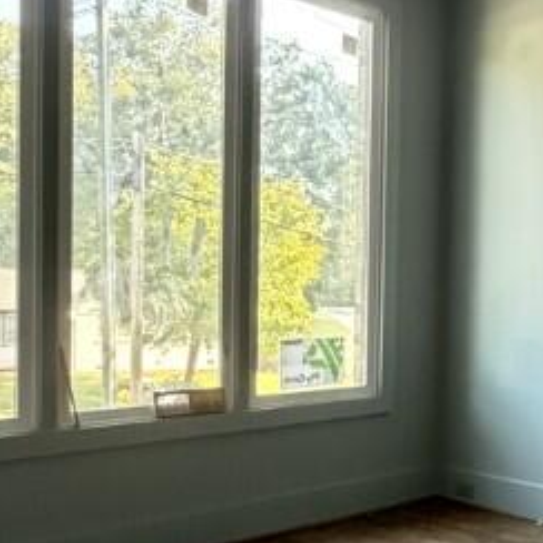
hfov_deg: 30.1
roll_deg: -1.1
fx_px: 923
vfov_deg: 32.7
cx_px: 563
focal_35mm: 52
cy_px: 316
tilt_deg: -2.0
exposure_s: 1/60
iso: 500
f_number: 2.2
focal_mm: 2.22
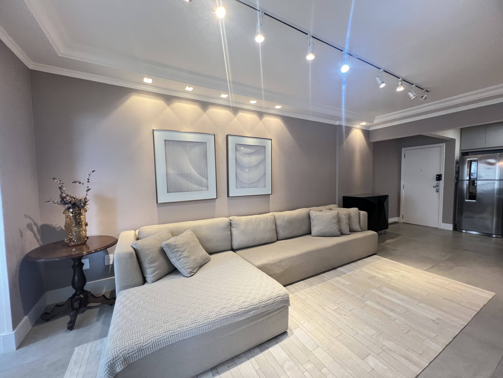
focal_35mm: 13
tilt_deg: -4.1
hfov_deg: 106.2
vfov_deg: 89.9
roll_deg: +1.0
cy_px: 189
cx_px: 252
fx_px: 189
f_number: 1.8
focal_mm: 1.57
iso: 250
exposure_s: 1/60
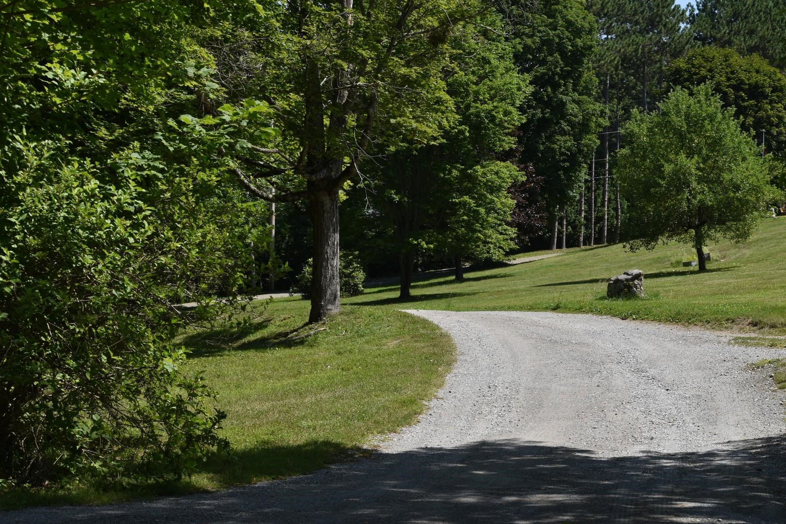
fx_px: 1801
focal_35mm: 82
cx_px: 393
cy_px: 262
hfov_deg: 24.6
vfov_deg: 16.6
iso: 100
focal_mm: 55
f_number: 10
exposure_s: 1/200
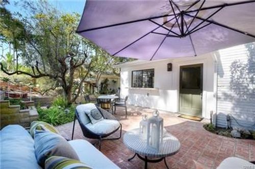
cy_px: 84
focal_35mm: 15
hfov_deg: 100.5
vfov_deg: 77.2
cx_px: 128
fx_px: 106
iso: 100
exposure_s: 1/125
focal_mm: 10
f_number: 8
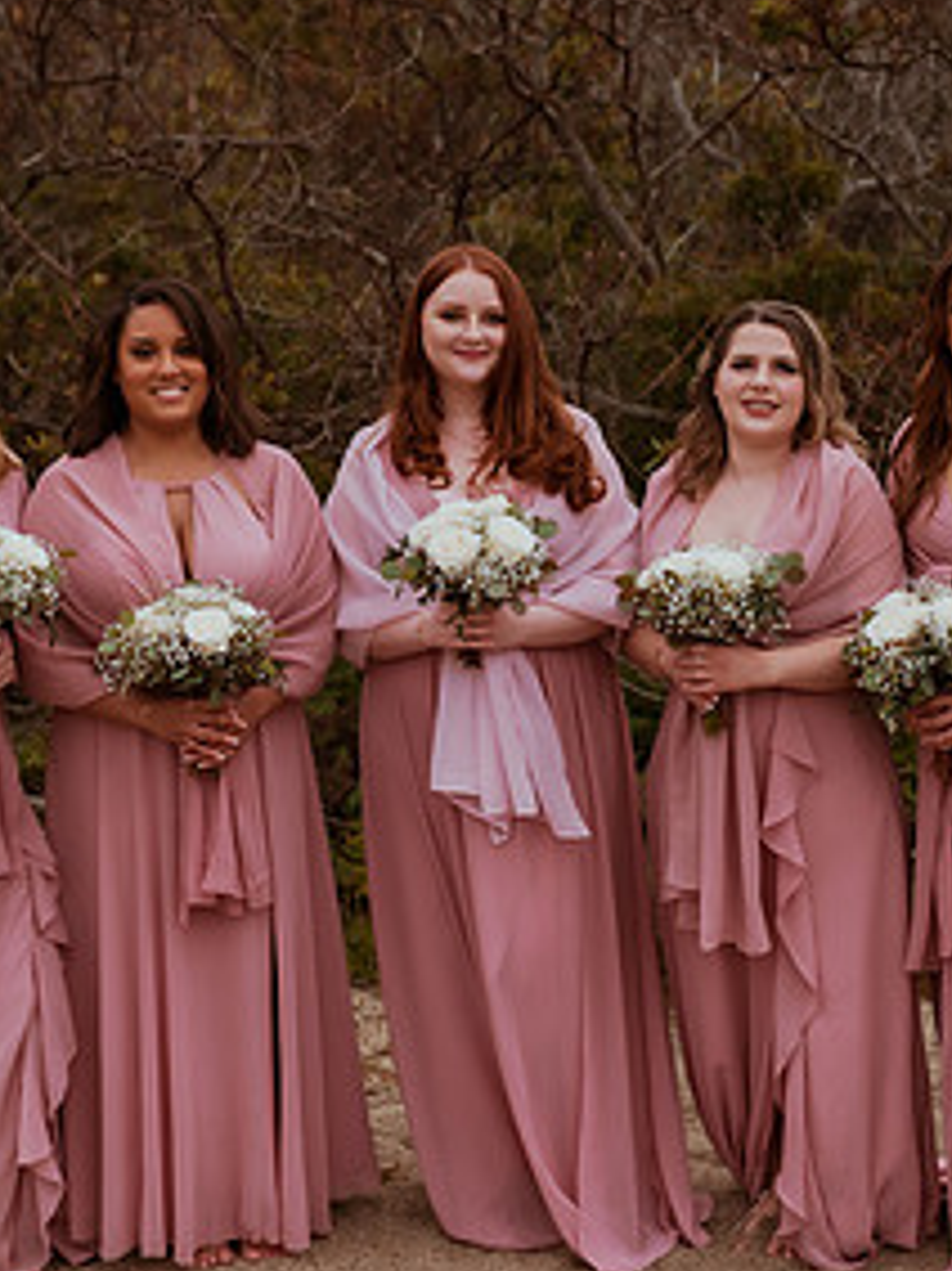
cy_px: 651
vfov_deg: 28.2
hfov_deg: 21.3
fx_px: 2532
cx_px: 427
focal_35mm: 69
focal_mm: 35
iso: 400
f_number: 2
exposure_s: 1/5000
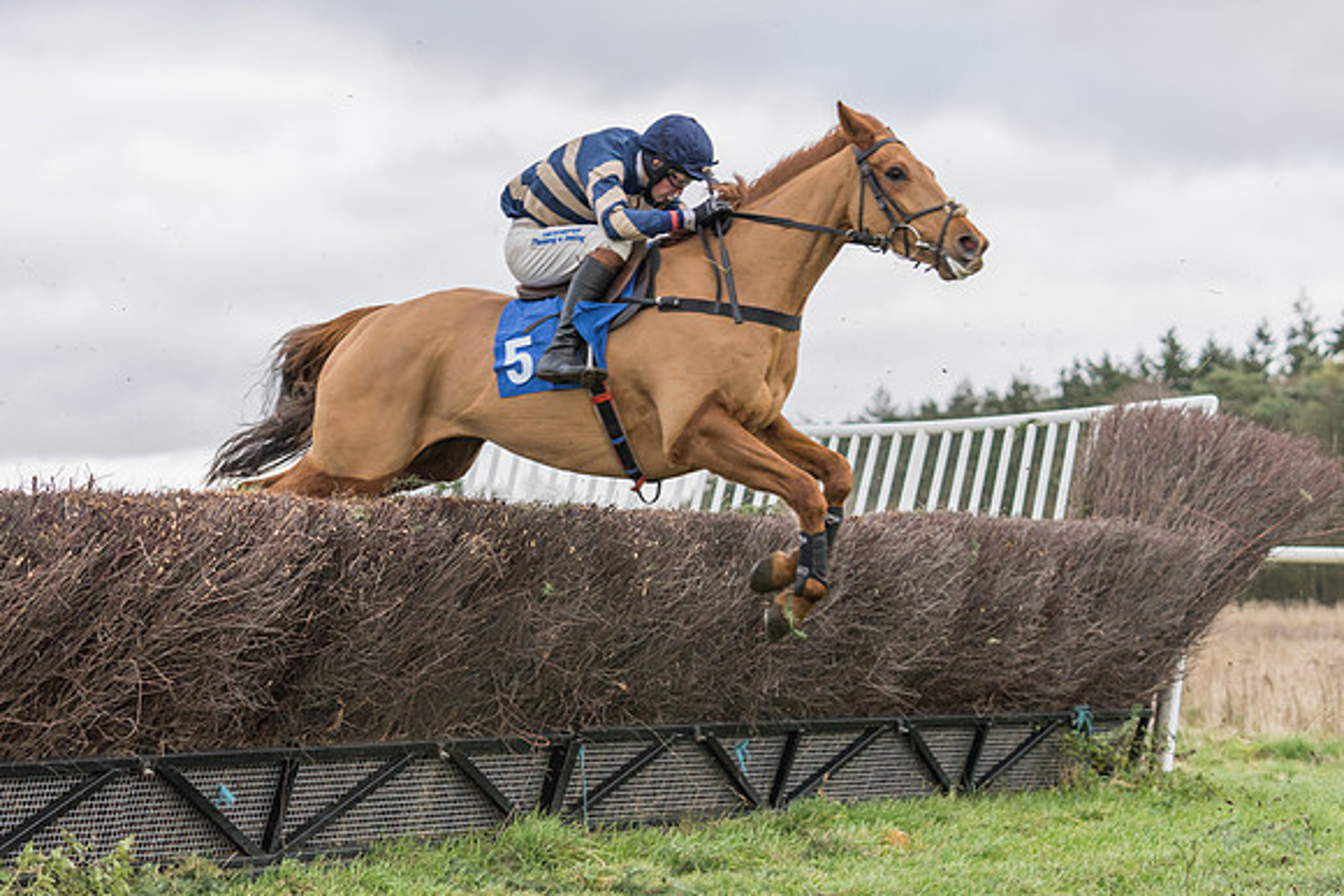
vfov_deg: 13.4
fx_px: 3814
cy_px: 303
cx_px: 595
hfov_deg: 20.0
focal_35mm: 102
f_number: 2.8
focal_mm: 70
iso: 800
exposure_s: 1/1000
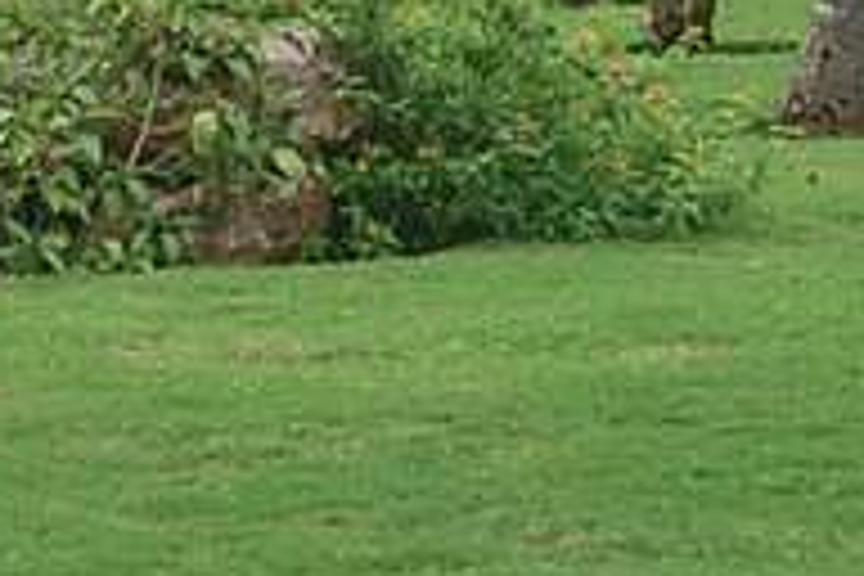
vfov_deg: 5.3
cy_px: -457
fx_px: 6144
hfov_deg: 8.0
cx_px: 446
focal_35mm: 256
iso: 200
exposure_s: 1/200
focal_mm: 32
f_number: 7.1
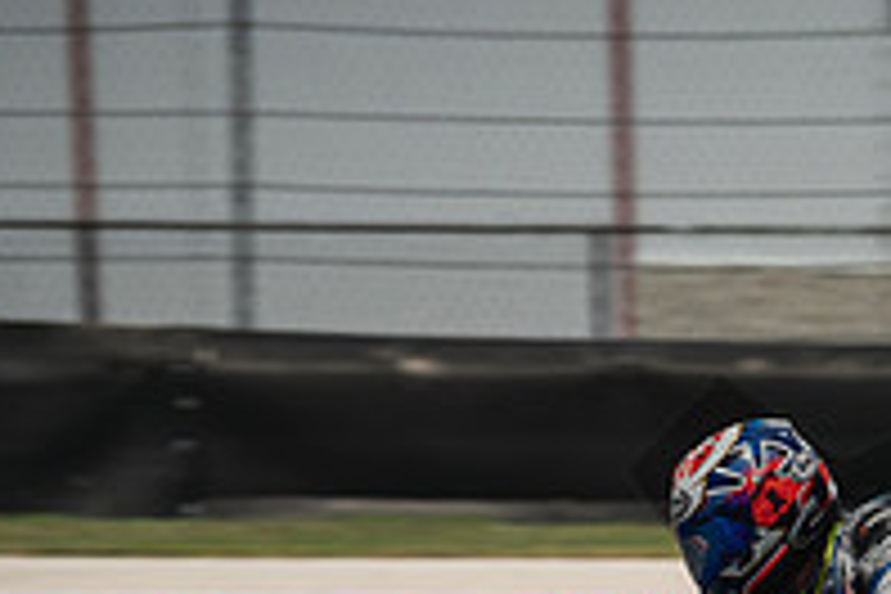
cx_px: 1062
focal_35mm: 865
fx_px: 21407
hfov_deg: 2.4
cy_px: 812
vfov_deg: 1.6
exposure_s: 1/400
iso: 160
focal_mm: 196.6
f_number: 8
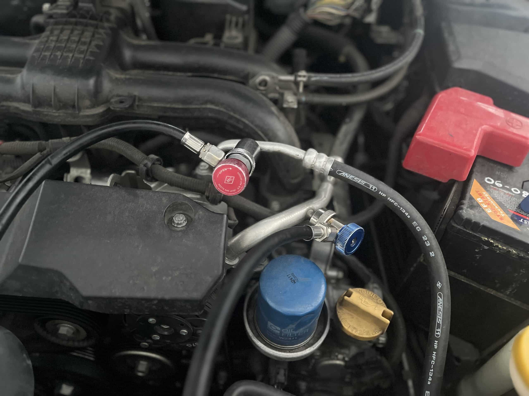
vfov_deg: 53.1
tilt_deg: -50.0
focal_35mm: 26
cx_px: 264
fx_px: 397
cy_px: 198
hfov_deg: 67.3
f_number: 1.6
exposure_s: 1/30
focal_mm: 5.1
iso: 800
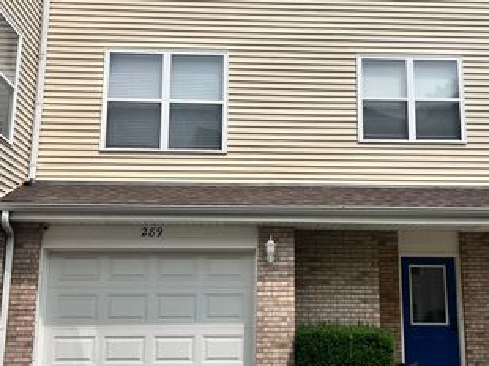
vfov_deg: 34.3
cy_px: 203
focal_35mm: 42
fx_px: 593
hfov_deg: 44.7
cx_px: 282
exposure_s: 1/6211
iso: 50
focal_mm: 5.7
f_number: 1.5
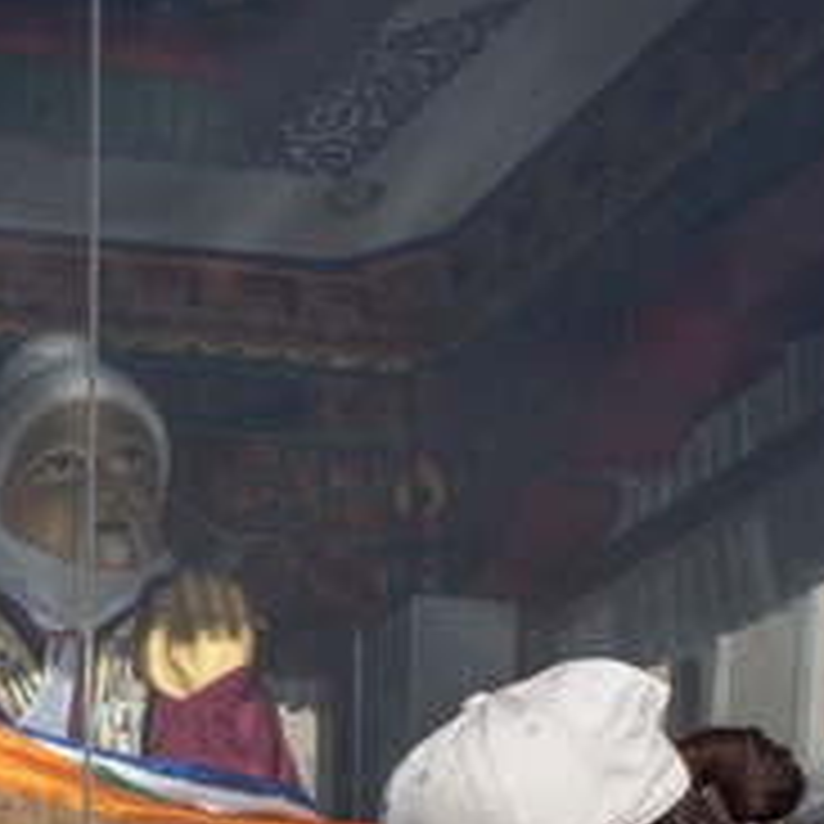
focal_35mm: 95
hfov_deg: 15.2
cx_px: -765
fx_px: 2558
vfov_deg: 15.5
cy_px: 1517
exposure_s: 1/500
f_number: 8
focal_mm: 20
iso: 125
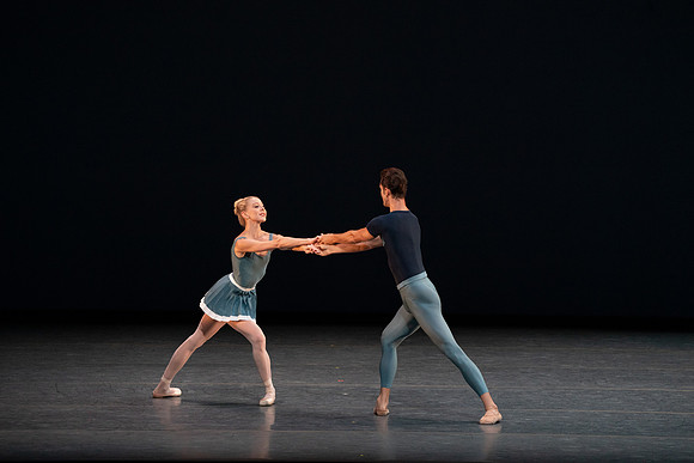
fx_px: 5380
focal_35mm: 279
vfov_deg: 4.9
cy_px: 232
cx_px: 347
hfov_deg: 7.4
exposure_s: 1/400
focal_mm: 279
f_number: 8
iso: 5000
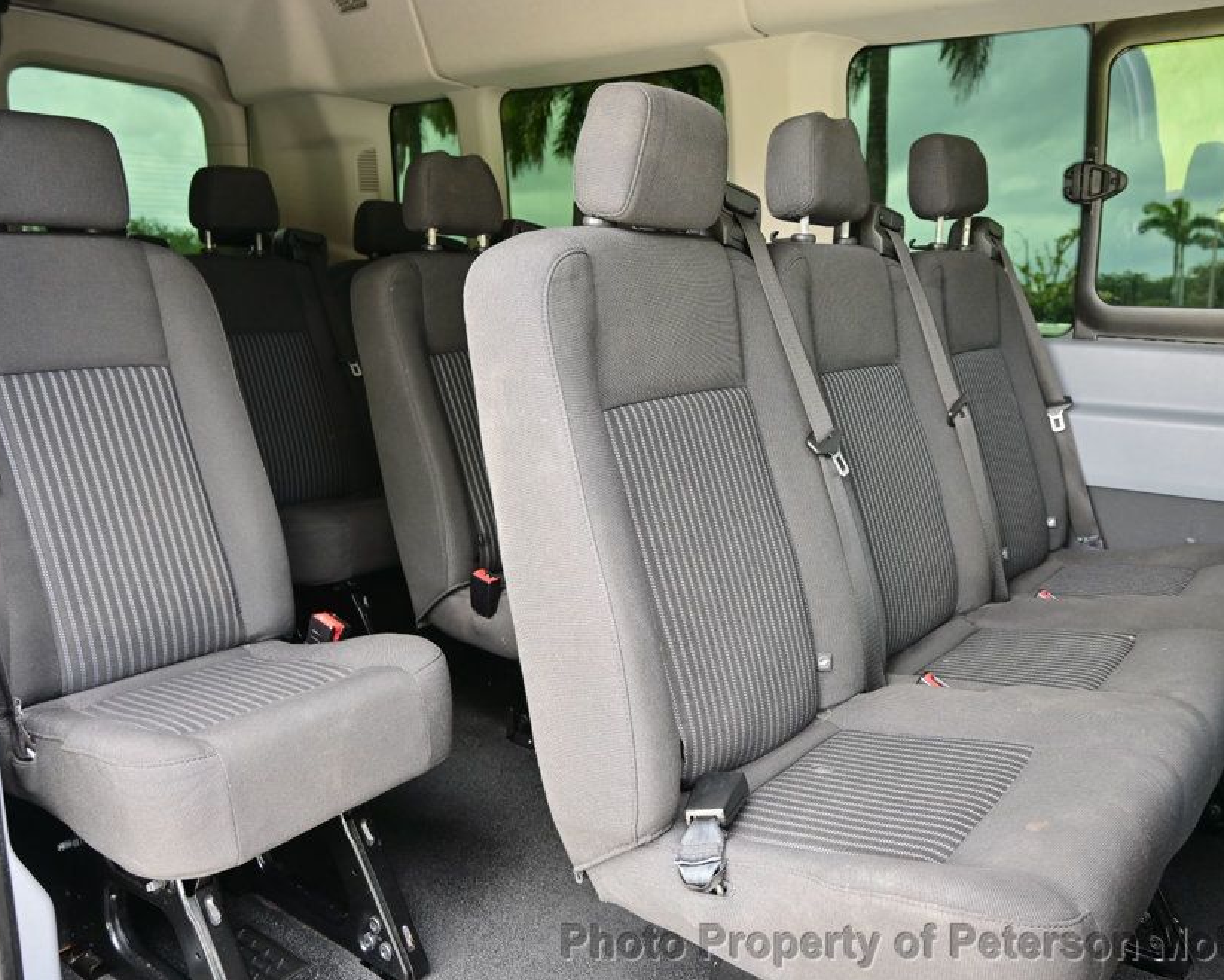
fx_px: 1015
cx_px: 683
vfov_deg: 51.6
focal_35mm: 28
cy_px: 480
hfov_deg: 62.0
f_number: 3.5
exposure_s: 1/40
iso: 100
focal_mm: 16
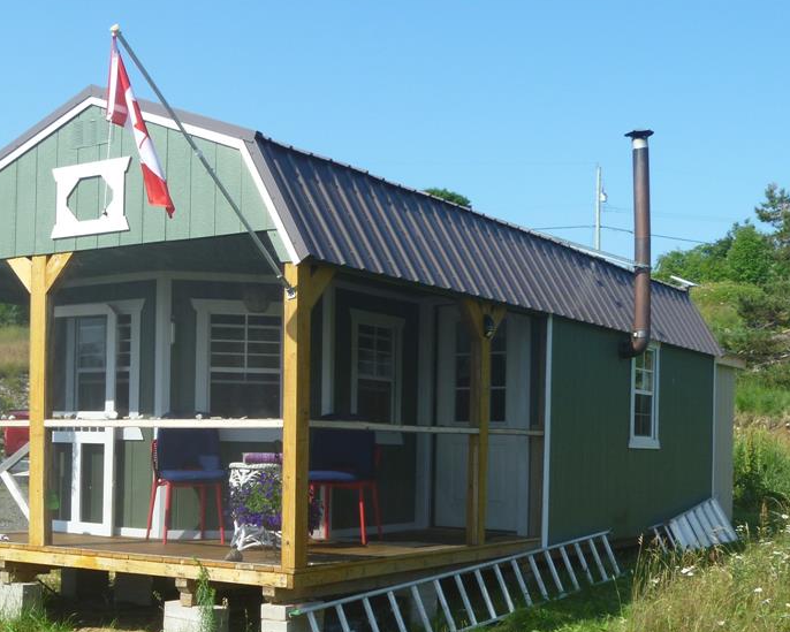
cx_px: 276
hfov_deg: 36.3
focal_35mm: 51
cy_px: 434
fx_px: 1193
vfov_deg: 29.4
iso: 80
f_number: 5.6
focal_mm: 6.3
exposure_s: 1/160
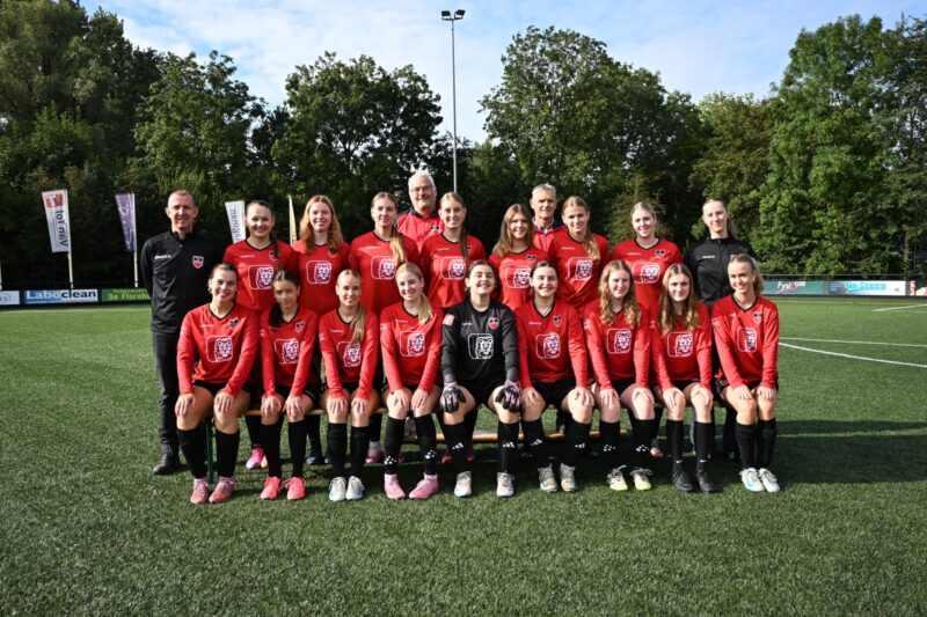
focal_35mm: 29
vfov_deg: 44.9
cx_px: 464
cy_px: 308
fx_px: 747
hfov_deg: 63.7
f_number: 4.8
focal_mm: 19.5
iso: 200
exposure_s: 1/800
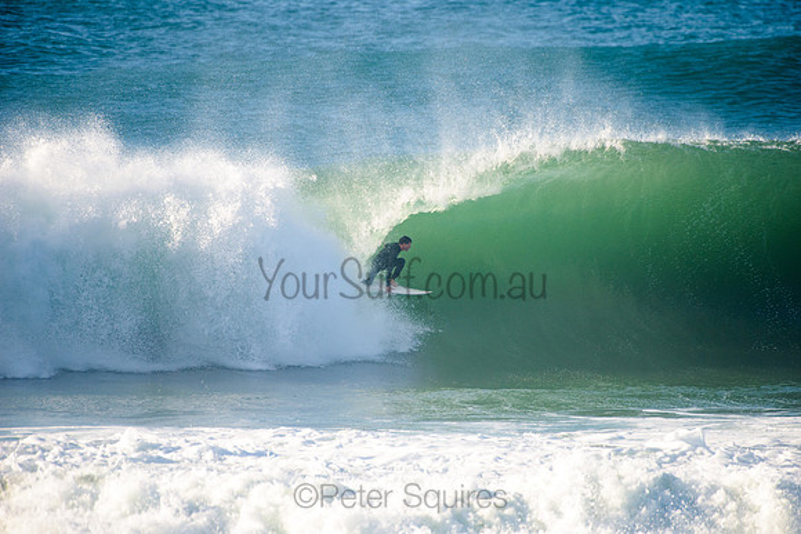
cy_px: 267
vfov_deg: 2.8
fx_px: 11127
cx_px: 400
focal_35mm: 500
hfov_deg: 4.1
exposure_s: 1/1600
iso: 250
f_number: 5.6
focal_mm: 500
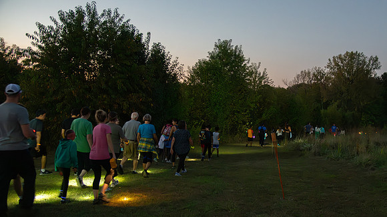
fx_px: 393
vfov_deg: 30.9
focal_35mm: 38
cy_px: 126
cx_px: 236
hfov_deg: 52.0
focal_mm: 30
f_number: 4
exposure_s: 1/50
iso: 5000
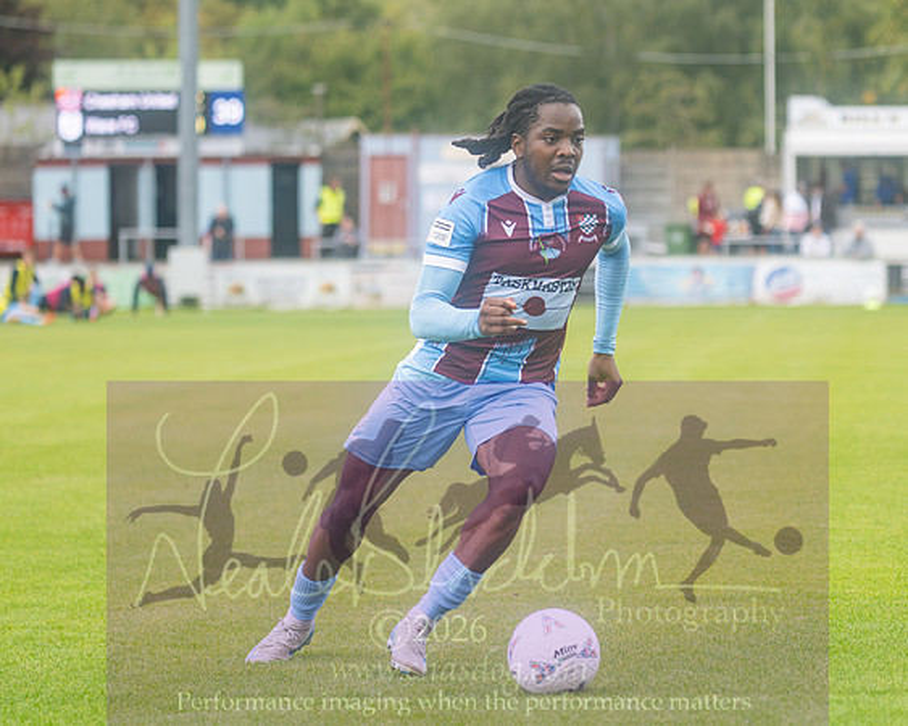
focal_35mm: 222
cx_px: 851
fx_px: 5968
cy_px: 346
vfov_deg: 7.0
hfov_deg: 8.7
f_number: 2.8
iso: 450
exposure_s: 1/1250
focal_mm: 125
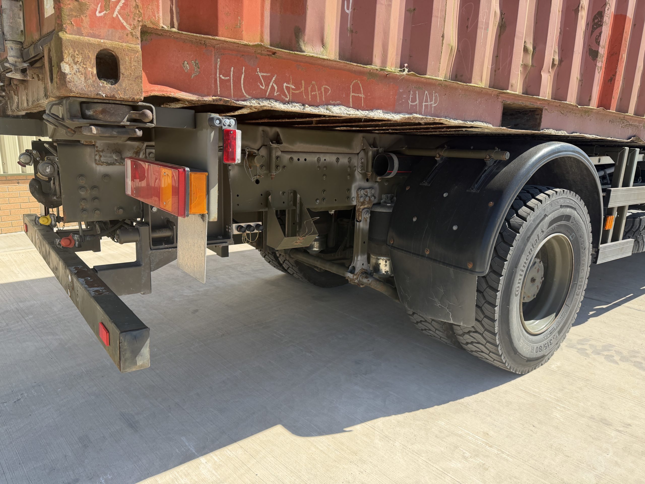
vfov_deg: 56.8
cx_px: 322
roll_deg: -1.5
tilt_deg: -12.6
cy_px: 242
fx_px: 447
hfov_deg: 71.6
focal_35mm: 24
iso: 100
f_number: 1.78
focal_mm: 6.76
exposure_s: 1/1812
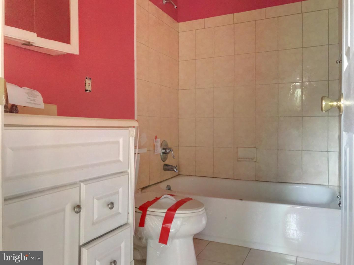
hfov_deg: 63.4
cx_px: 177
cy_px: 132
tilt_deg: -0.8
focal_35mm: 28
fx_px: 286
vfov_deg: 49.7
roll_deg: -0.3
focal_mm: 3.99
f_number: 1.8
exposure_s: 1/18
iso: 200
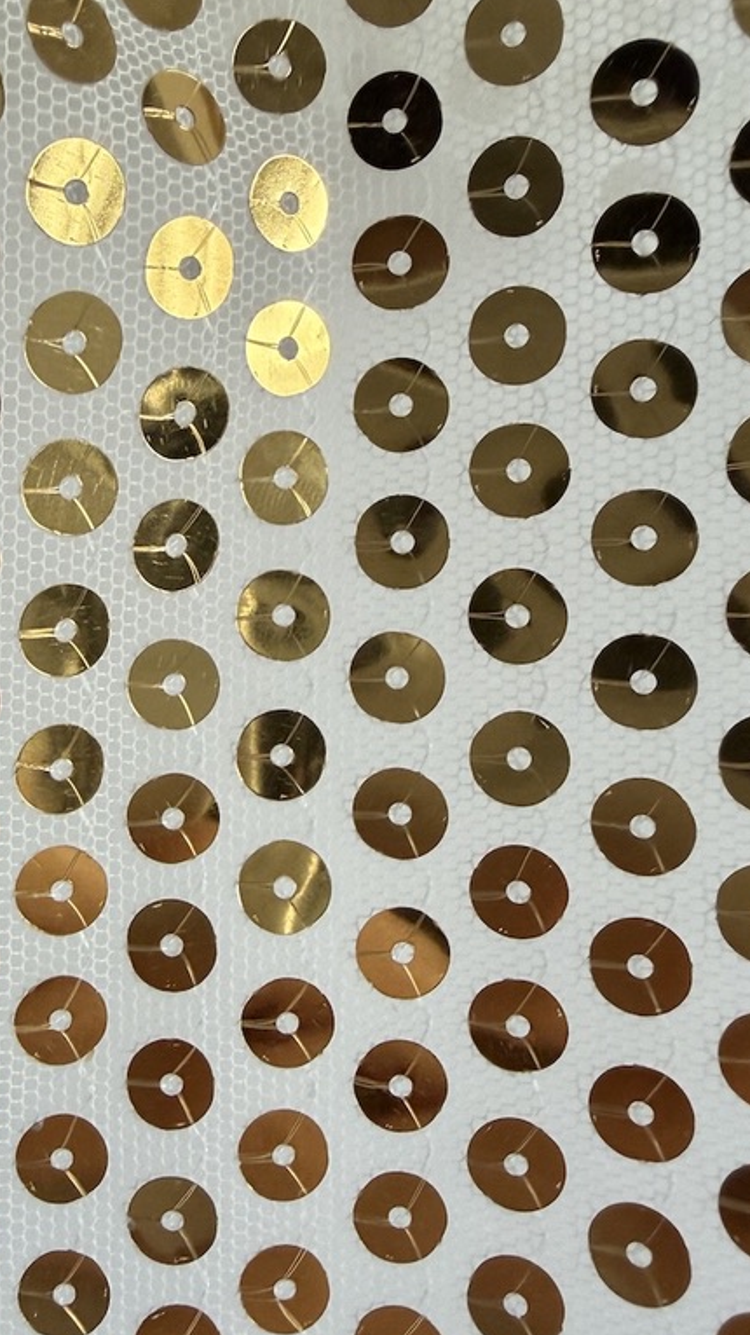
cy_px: 695
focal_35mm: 35
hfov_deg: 32.5
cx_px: 120
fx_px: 1238
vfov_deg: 56.6
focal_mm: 2.22
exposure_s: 1/121
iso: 250
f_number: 2.2
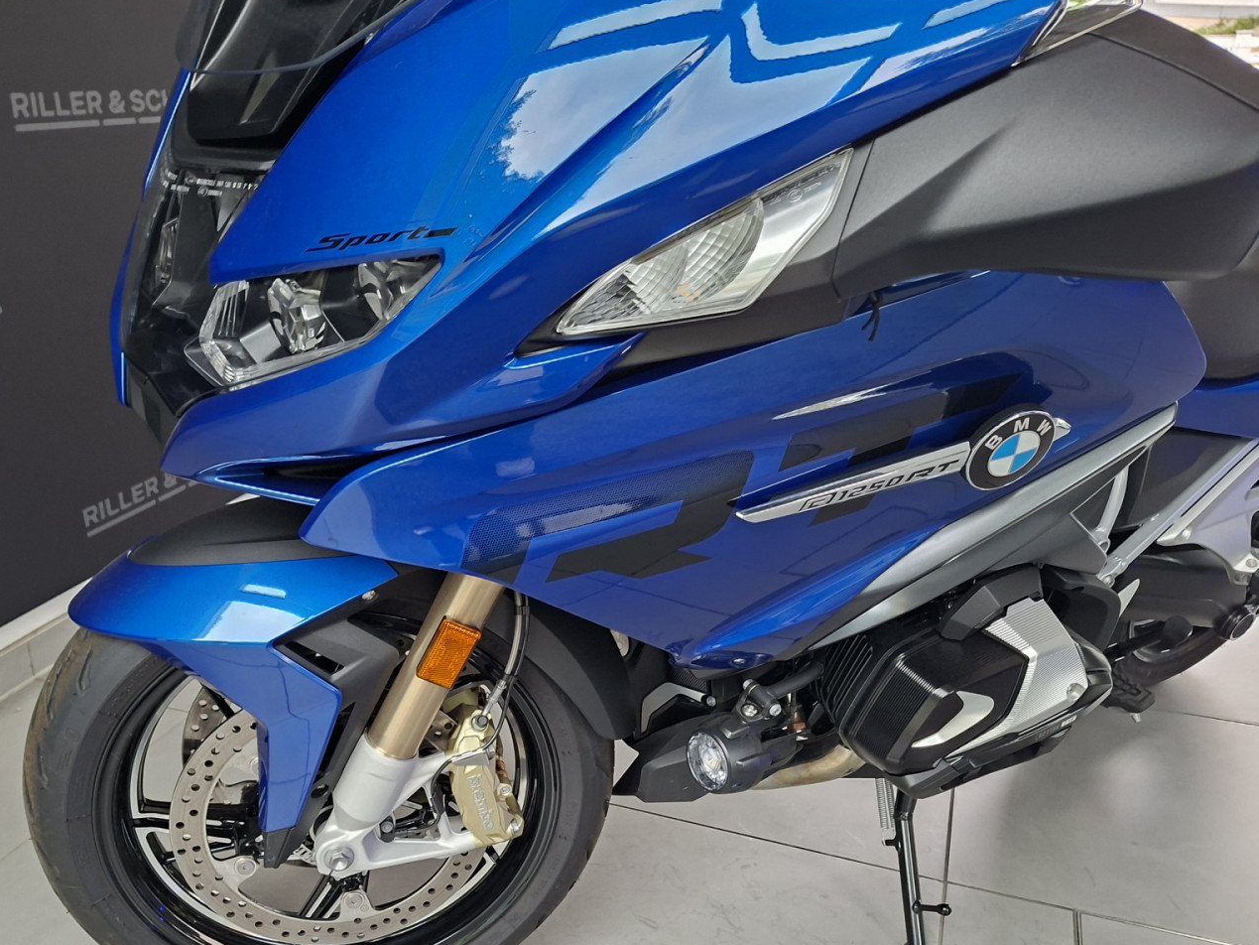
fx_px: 1055
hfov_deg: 61.3
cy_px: 590
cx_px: 523
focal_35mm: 29
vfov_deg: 47.8
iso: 320
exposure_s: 1/60
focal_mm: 5.54
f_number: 1.8
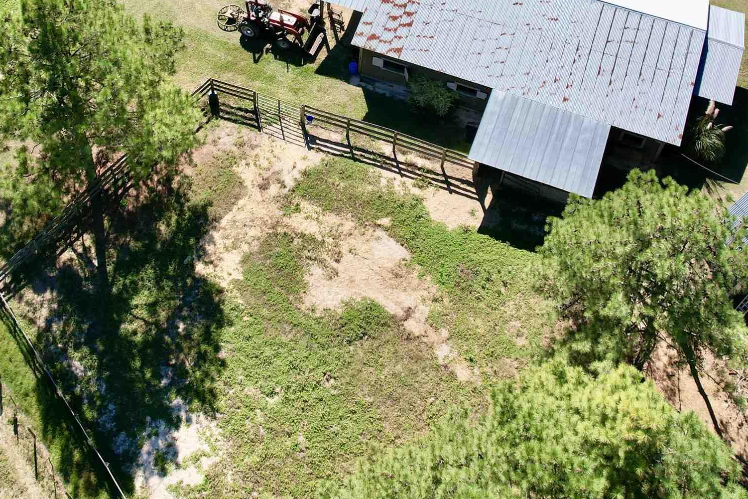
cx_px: 276
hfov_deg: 43.2
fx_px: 935
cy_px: 41
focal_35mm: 45
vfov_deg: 28.6
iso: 100
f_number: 2.8
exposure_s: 1/1000
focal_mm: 8.38
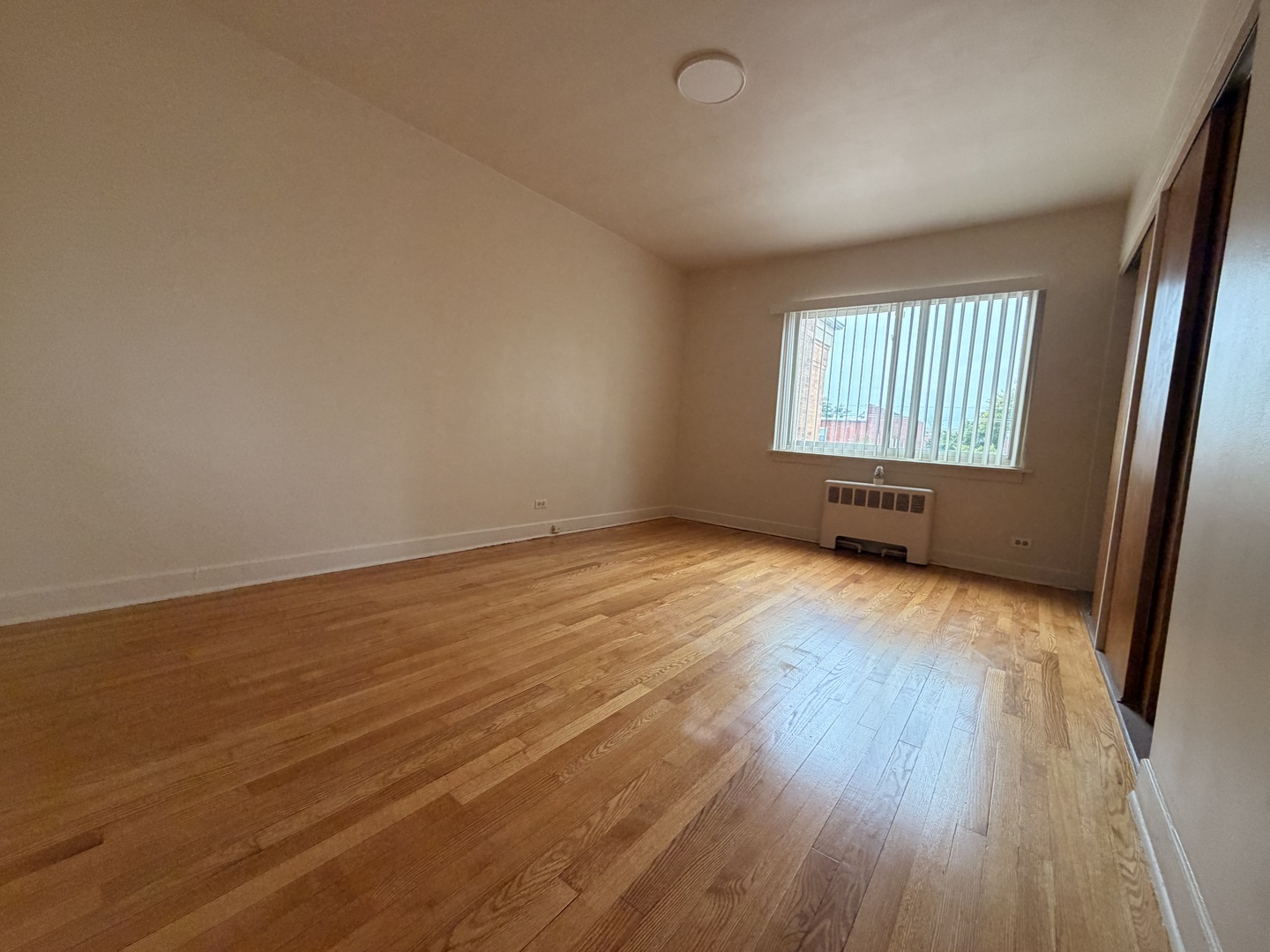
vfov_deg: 85.7
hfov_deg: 102.1
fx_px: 514
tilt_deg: -5.3
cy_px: 476
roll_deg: -3.7
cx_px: 635
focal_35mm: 14
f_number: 2.2
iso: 320
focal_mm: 2.22
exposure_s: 1/110
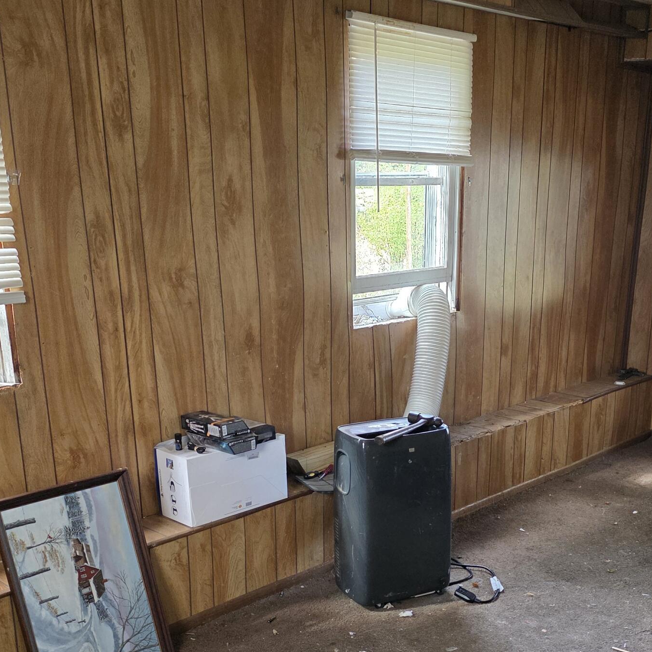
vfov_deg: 36.5
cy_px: 502
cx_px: 434
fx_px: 959
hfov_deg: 37.2
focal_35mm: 45
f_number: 1.7
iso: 320
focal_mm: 6.3
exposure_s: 1/120
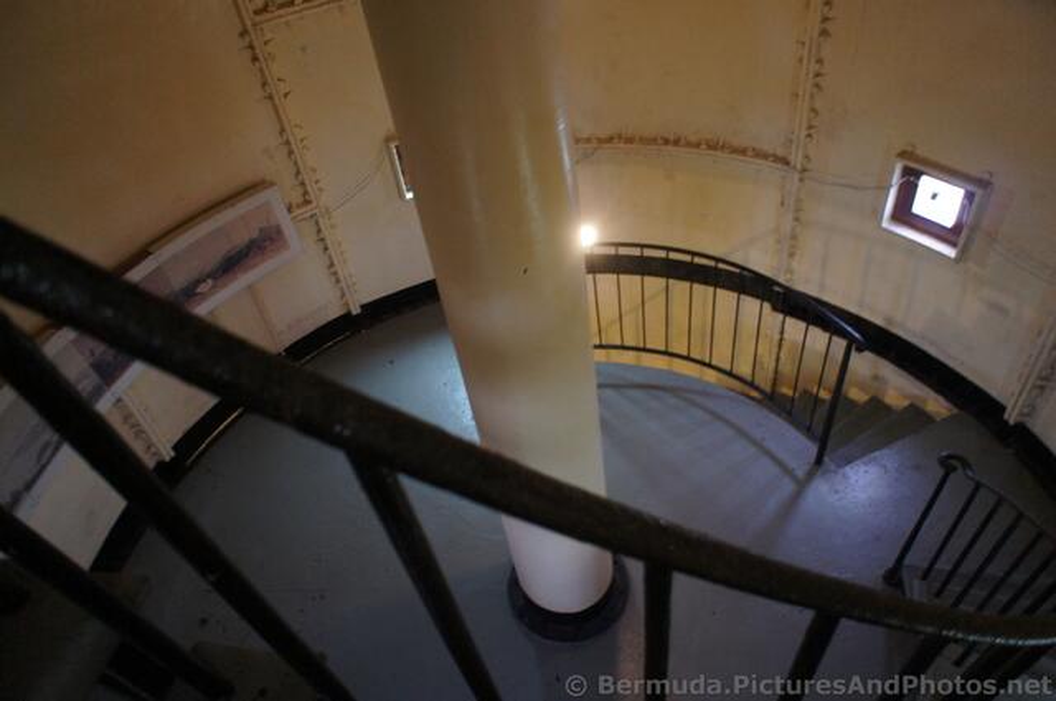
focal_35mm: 24
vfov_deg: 53.0
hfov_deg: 73.8
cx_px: 528
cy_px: 350
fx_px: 703
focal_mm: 16
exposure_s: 1/40
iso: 1600
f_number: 2.8
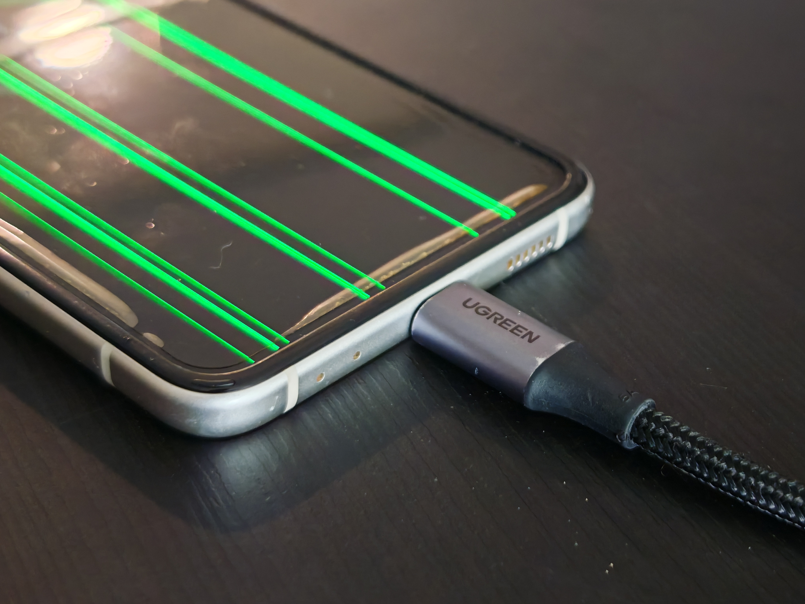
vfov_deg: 21.6
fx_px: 1581
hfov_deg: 28.6
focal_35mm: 68
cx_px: 402
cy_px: 302
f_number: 1.4
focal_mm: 6.83
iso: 160
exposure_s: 1/50
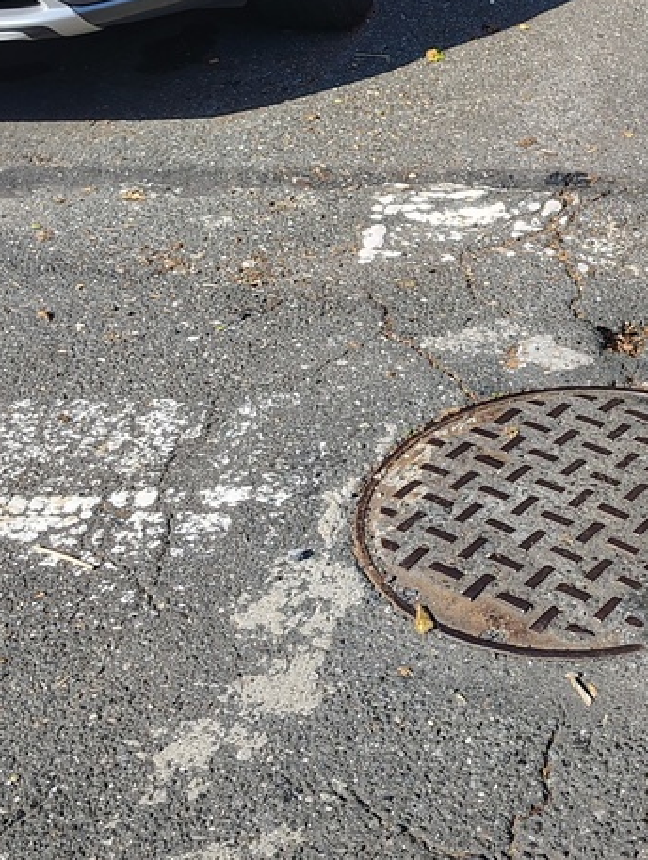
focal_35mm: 63
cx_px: 695
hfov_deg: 22.2
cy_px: 454
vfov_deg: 30.7
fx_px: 1569
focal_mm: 5.56
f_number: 1.8
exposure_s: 1/444
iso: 120
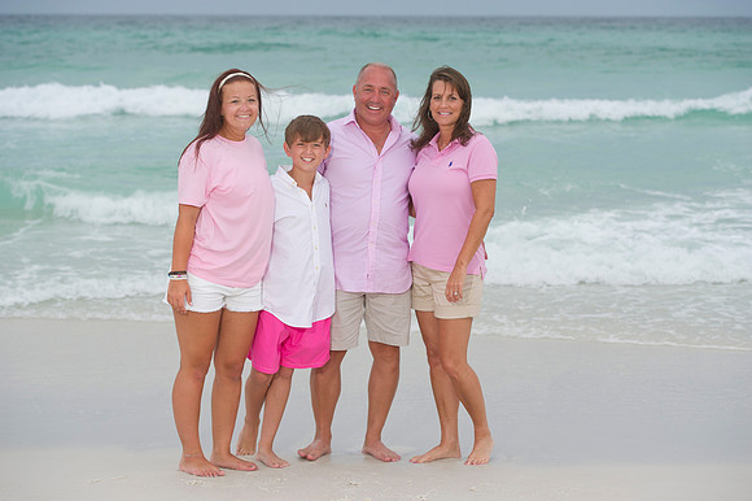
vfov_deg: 16.6
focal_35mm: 82
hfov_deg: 24.8
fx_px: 1712
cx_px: 376
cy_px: 250
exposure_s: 1/200
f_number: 5.6
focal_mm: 82
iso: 320
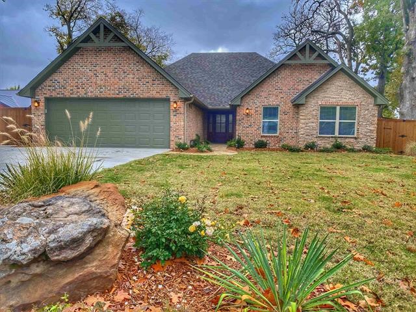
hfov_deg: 67.3
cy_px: 156
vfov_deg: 53.1
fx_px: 312
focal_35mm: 26
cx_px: 208
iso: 32
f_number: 1.8
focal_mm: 4.25
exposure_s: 1/126
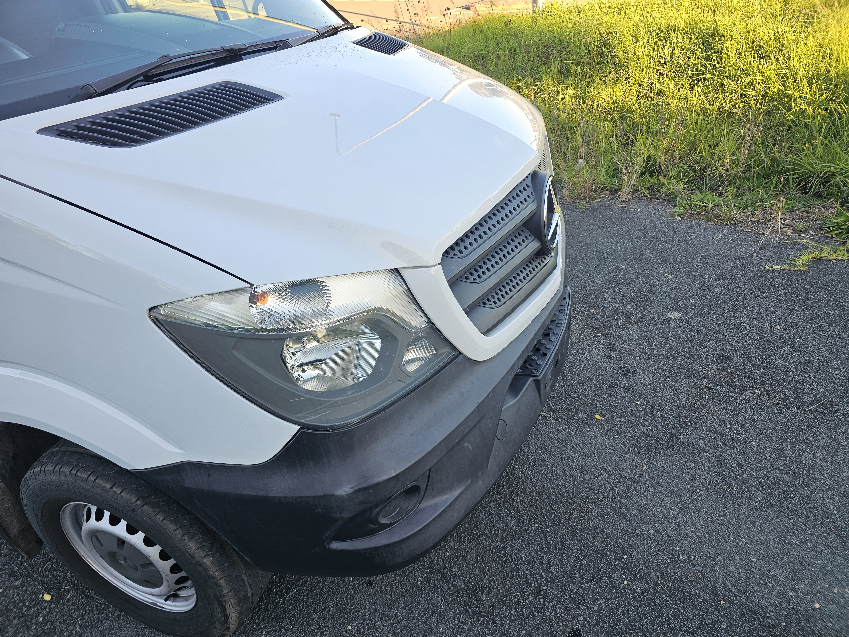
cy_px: 318
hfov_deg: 73.9
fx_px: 564
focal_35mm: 23
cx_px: 424
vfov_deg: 58.9
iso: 20
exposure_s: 1/100
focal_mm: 6.3
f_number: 1.7
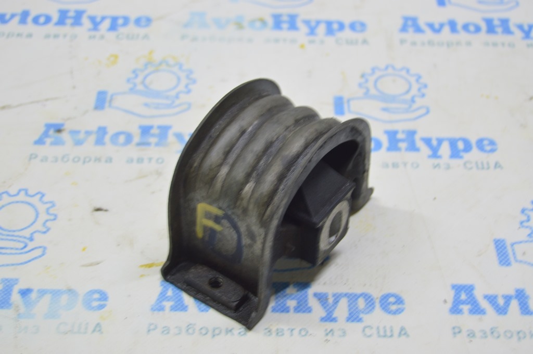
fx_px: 932
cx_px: 266
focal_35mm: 63
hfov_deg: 31.9
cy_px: 177
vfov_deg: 21.5
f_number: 5.6
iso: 400
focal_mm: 42
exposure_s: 1/20
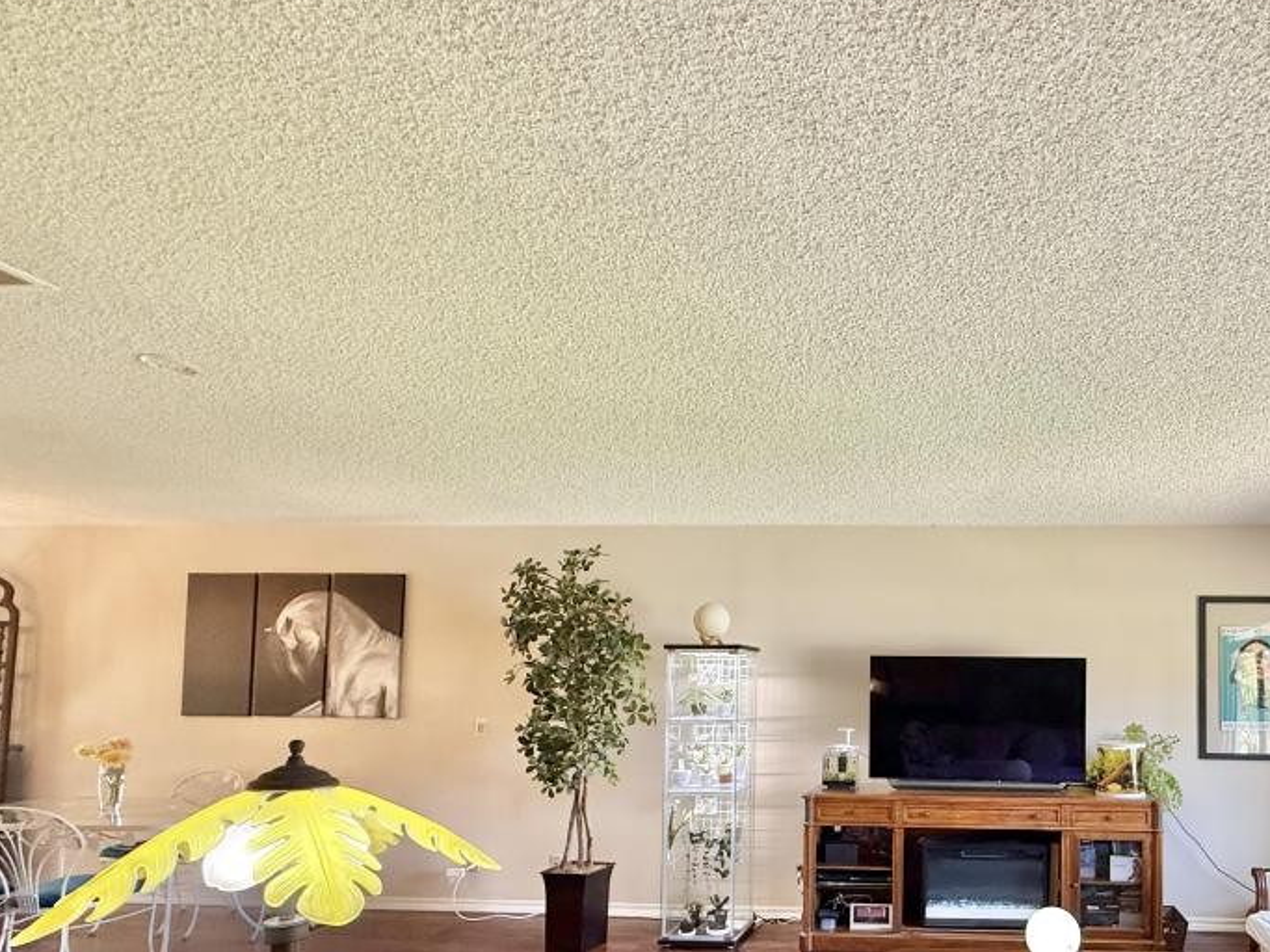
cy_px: 656
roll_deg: -0.5
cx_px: 945
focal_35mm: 21
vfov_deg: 61.4
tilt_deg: +2.4
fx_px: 770
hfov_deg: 73.7
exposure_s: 1/120
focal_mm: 2.22
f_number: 2.2
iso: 200
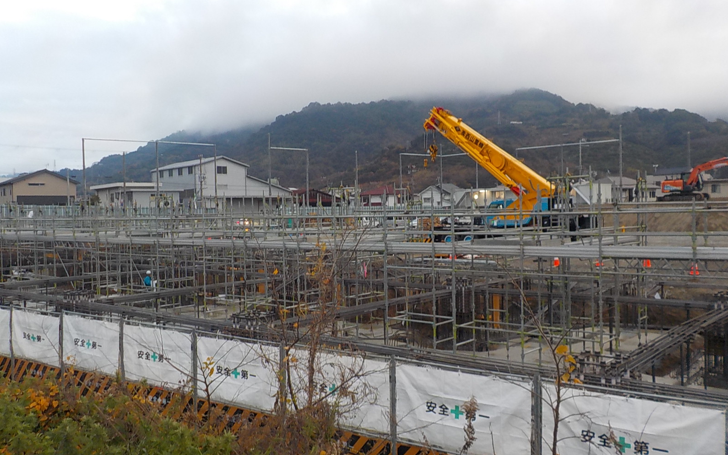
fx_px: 635
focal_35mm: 32
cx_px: 365
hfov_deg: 59.6
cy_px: 233
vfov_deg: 39.4
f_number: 3.3
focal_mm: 4.1
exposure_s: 1/40
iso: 125
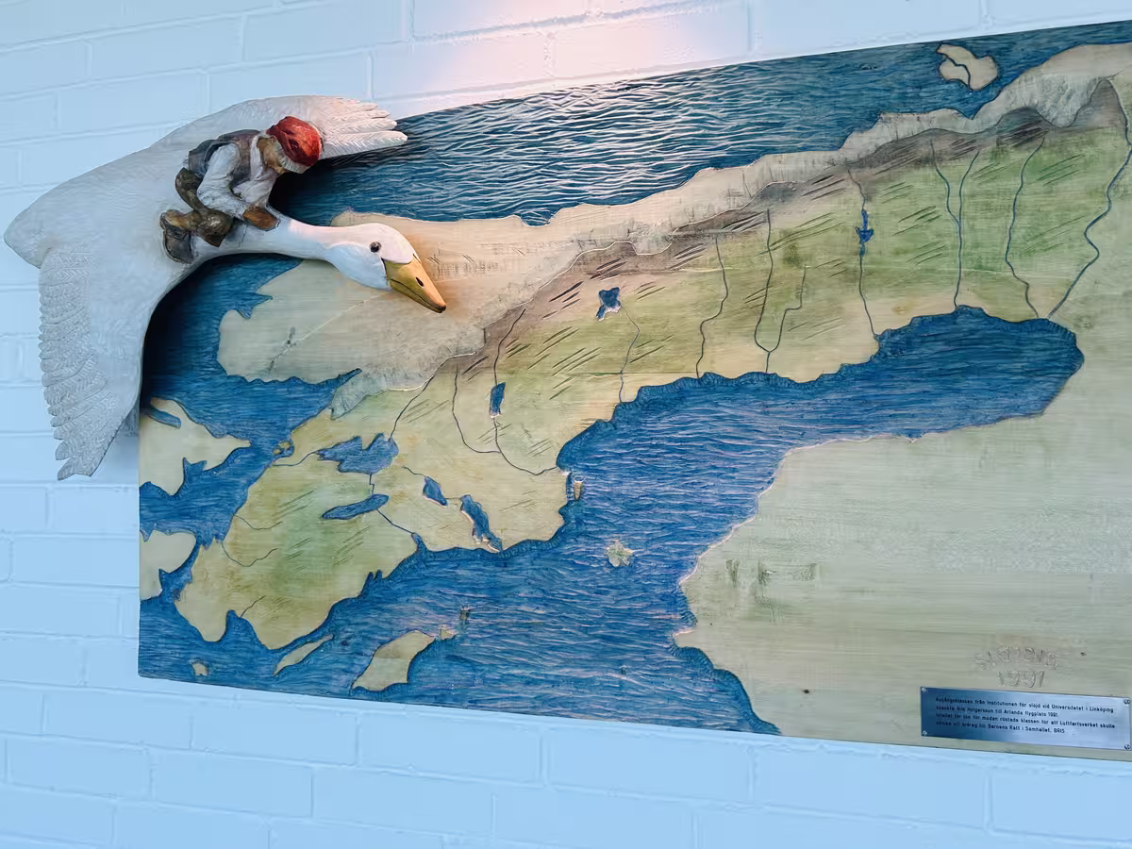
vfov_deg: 53.1
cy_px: 424
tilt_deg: +0.6
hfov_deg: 67.3
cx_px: 566
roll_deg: -0.2
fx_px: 850
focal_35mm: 26
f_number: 1.5
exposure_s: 1/140
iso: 32
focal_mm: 5.7
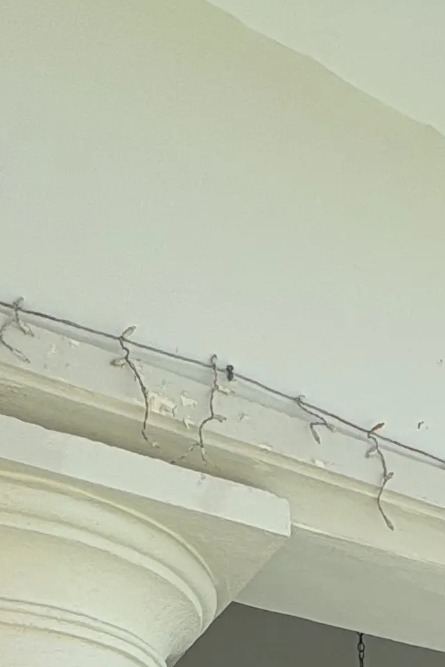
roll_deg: +2.6
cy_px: 1028
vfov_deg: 24.6
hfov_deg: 20.1
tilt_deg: +4.7
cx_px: 605
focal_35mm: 61
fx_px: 1130
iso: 50
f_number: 2.2
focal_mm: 2.22
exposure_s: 1/1020
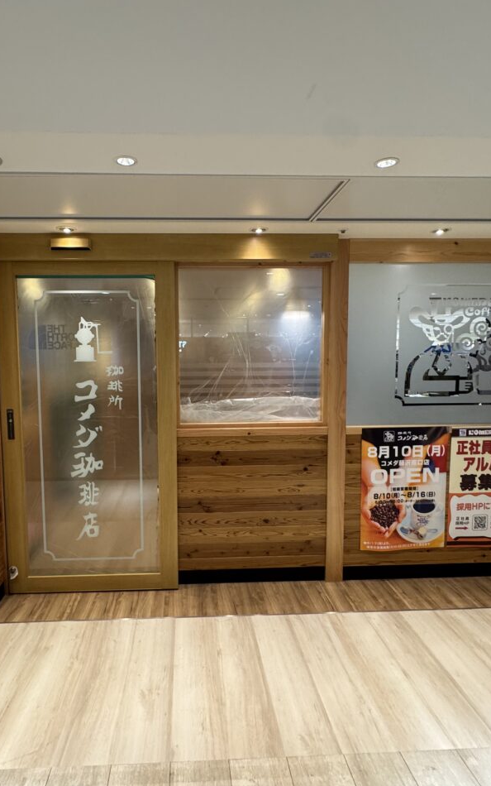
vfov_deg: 85.1
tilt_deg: -1.9
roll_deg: +1.7
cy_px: 391
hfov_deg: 59.3
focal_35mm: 20
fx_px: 428
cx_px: 203
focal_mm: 2.22
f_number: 2.2
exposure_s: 1/100
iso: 200
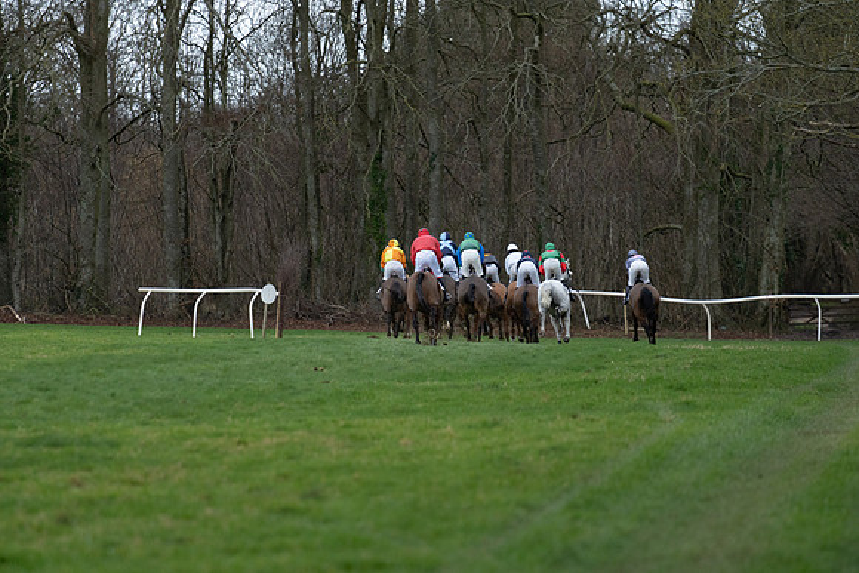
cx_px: 430
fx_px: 7160
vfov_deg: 4.6
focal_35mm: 300
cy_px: 286
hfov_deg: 6.9
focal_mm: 200
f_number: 2.8
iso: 800
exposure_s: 1/2000
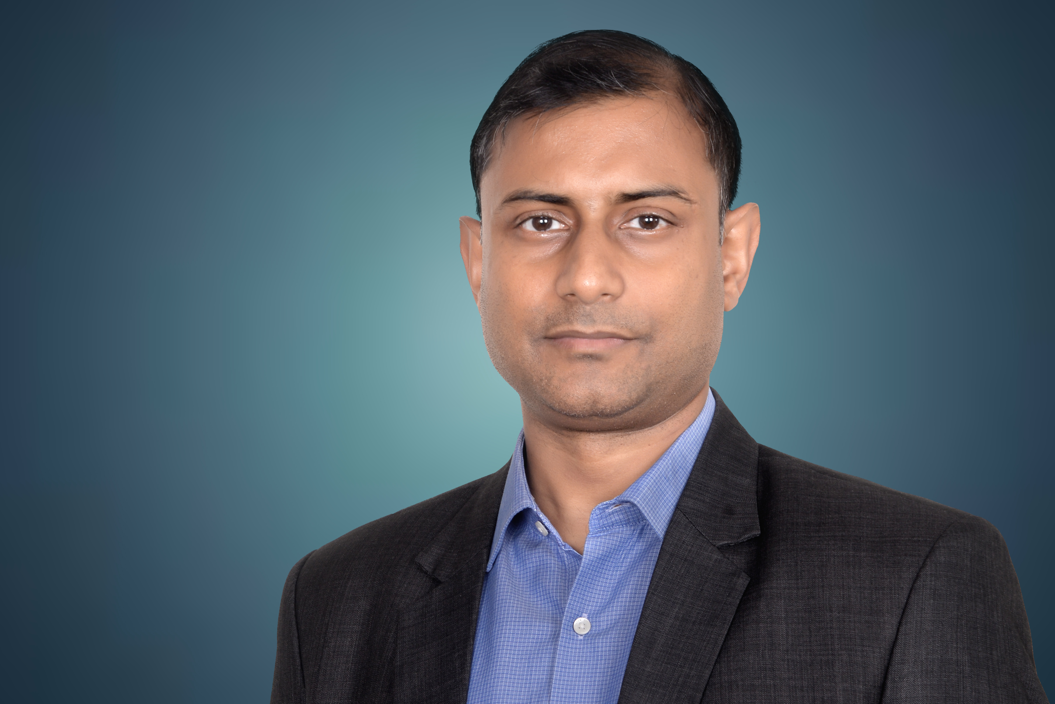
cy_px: 352
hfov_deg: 23.9
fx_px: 2492
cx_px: 528
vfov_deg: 16.1
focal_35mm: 85
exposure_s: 1/125
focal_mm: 85
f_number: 11
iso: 200
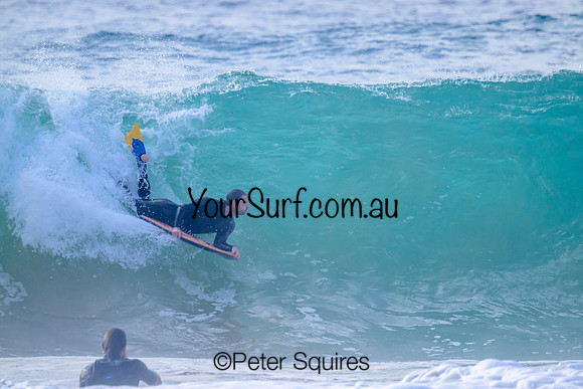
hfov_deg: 2.6
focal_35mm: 800
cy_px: 194
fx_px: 12958
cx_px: 292
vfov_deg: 1.7
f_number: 11
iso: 2200
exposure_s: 1/2000
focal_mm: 800
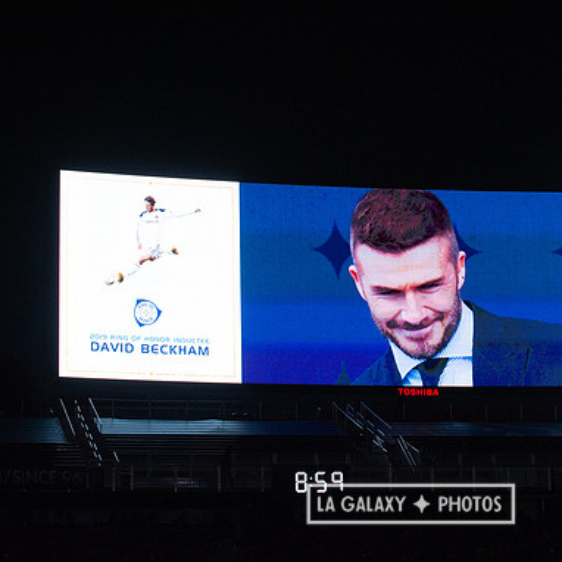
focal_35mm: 116
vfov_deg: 15.0
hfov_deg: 15.0
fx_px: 2131
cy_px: 282
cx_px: 410
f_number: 14
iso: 3200
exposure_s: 1/800
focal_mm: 90
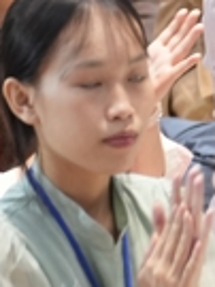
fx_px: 5234
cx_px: 199
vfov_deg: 3.1
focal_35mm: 631
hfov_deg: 2.4
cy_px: -157
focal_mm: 91
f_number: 3.2
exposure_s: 1/80
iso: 1600
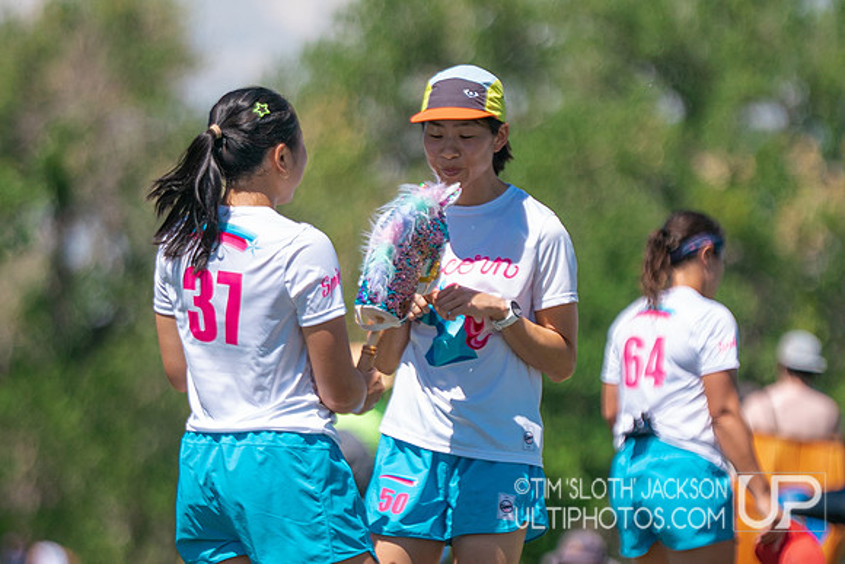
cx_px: 428
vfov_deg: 3.0
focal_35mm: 452
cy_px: 366
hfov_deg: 4.6
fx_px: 10614
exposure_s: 1/3200
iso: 200
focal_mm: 200
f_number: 2.8
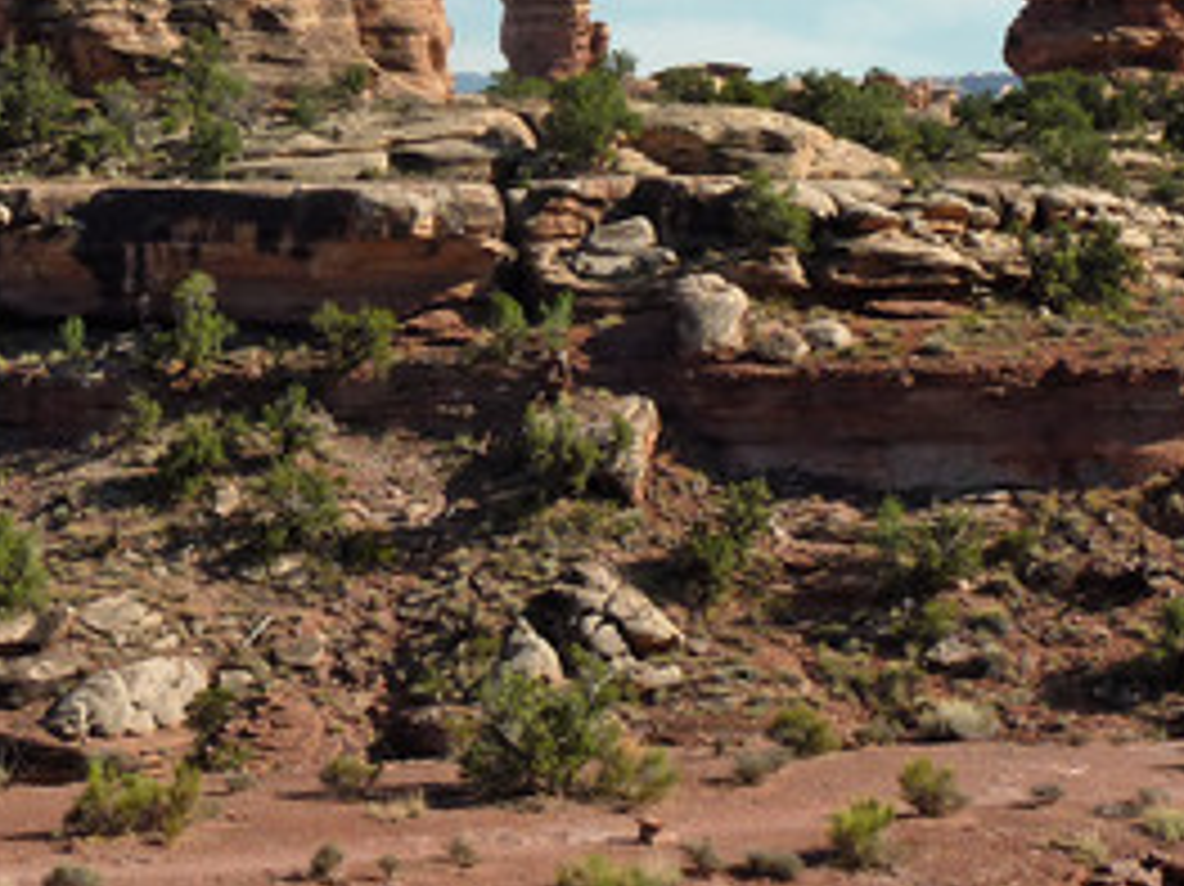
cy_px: 27
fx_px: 4581
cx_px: 338
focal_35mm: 134
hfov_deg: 14.7
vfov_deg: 11.0
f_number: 5.6
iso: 100
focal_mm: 9.1
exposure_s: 1/500
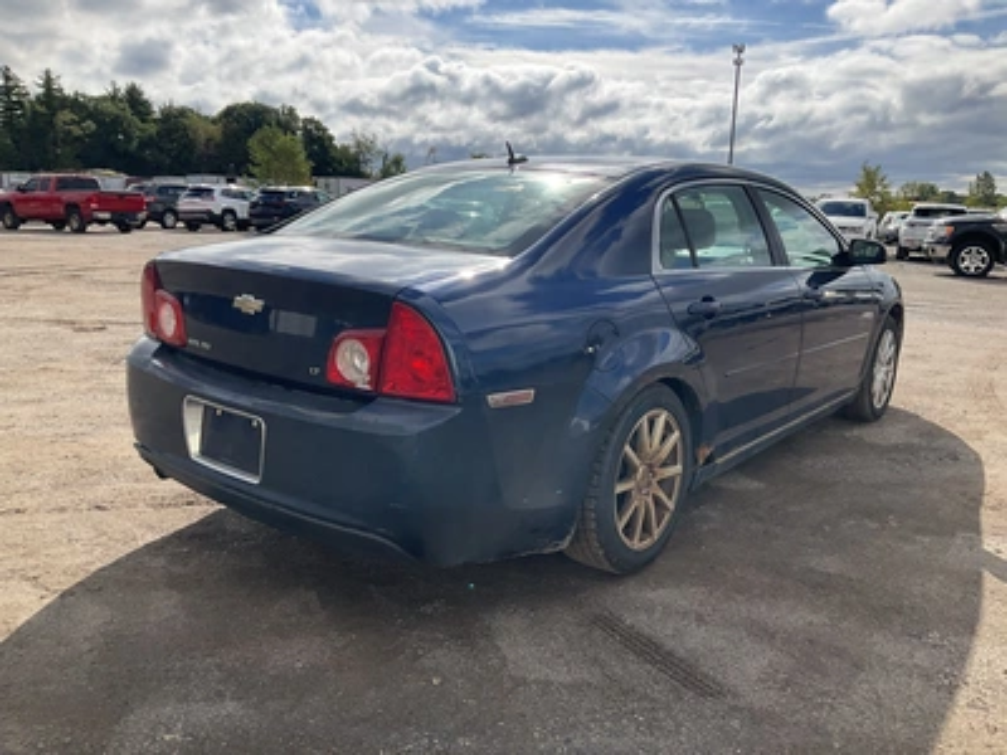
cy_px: 378
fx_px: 844
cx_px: 504
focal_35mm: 29
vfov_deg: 48.2
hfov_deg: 61.7
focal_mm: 3
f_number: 1.8
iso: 25
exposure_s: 1/2141
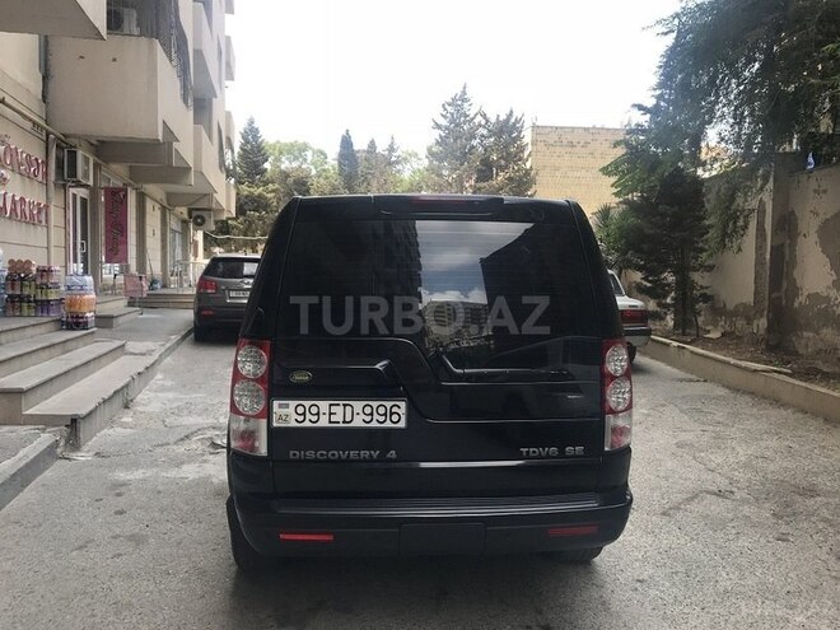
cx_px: 420
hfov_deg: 63.4
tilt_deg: -1.5
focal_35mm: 28
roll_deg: -0.2
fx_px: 679
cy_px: 315
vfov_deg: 49.7
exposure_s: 1/598
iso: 20
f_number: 1.8
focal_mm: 3.99
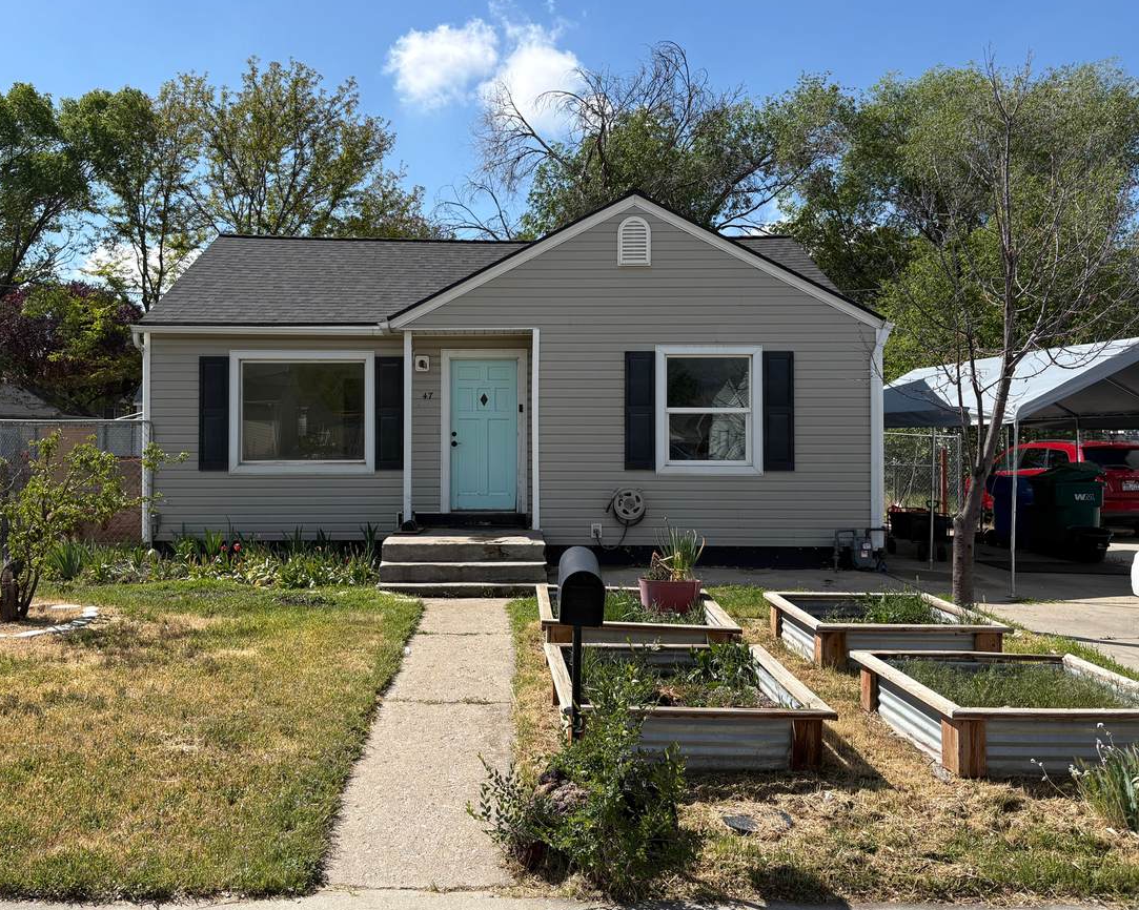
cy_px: 412
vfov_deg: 48.4
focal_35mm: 30
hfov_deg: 58.6
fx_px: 1011
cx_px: 501
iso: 50
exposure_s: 1/3831
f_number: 1.6
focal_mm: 5.96
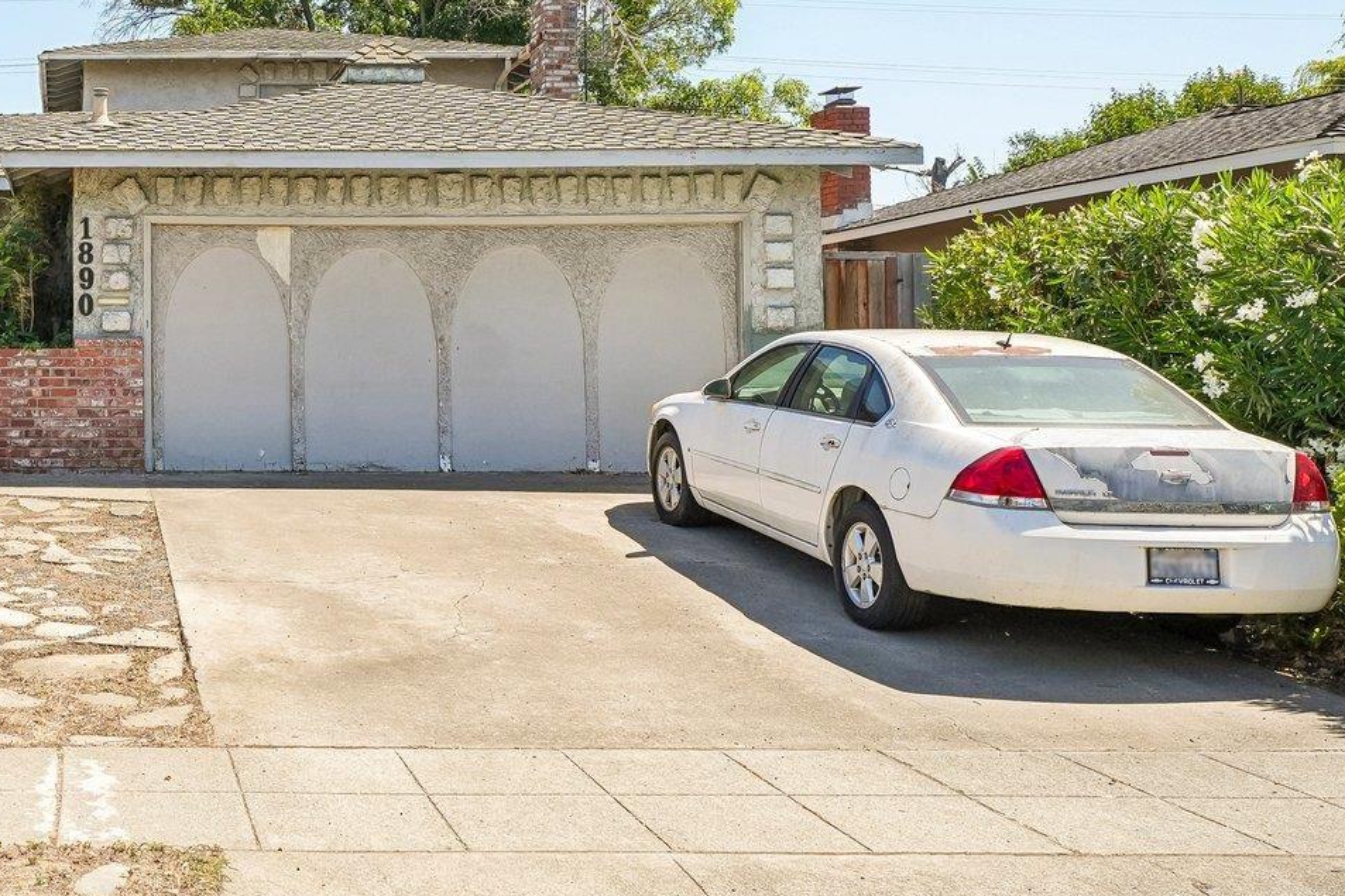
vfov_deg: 30.6
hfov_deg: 40.3
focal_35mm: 44
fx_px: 1630
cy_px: 329
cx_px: 54
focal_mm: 20.3
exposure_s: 1/500
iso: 500
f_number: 9
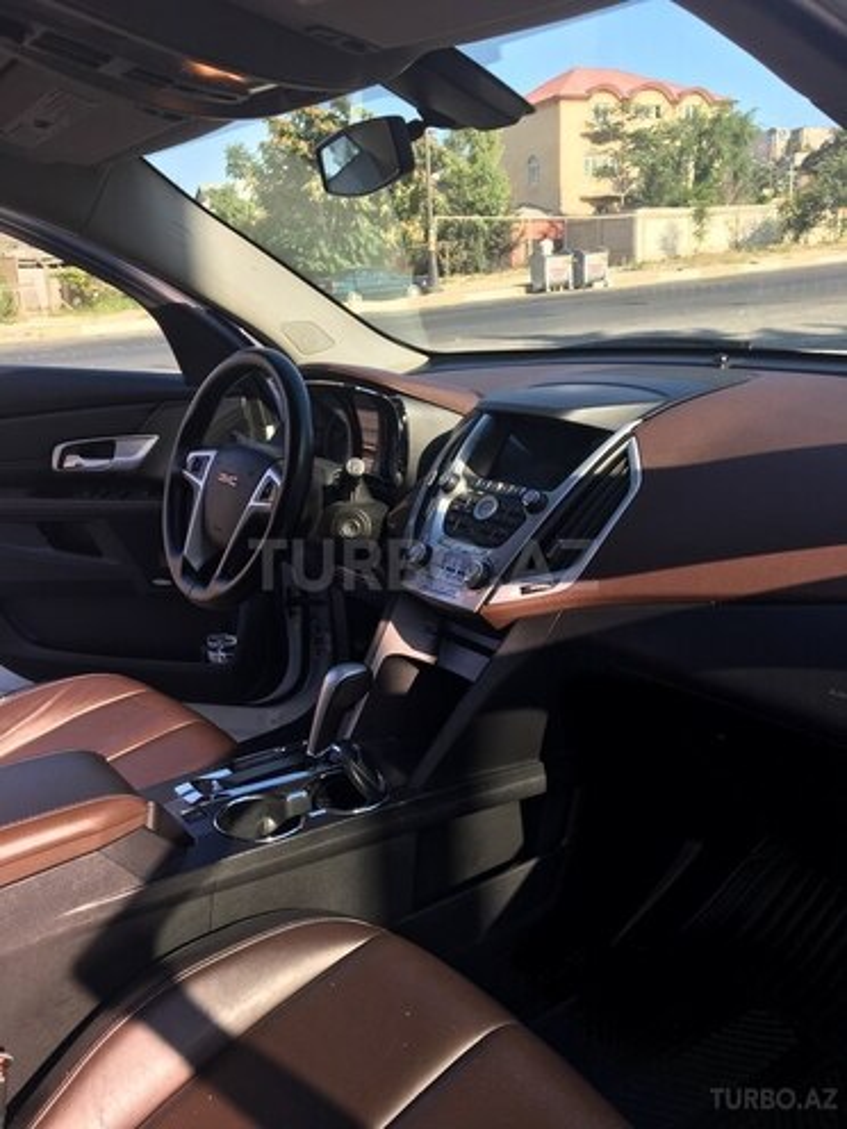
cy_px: 564
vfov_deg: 61.7
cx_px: 424
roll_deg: +2.4
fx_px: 946
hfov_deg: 48.2
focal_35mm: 29
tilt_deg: -14.9
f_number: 2.2
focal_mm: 4.15
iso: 25
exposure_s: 1/403
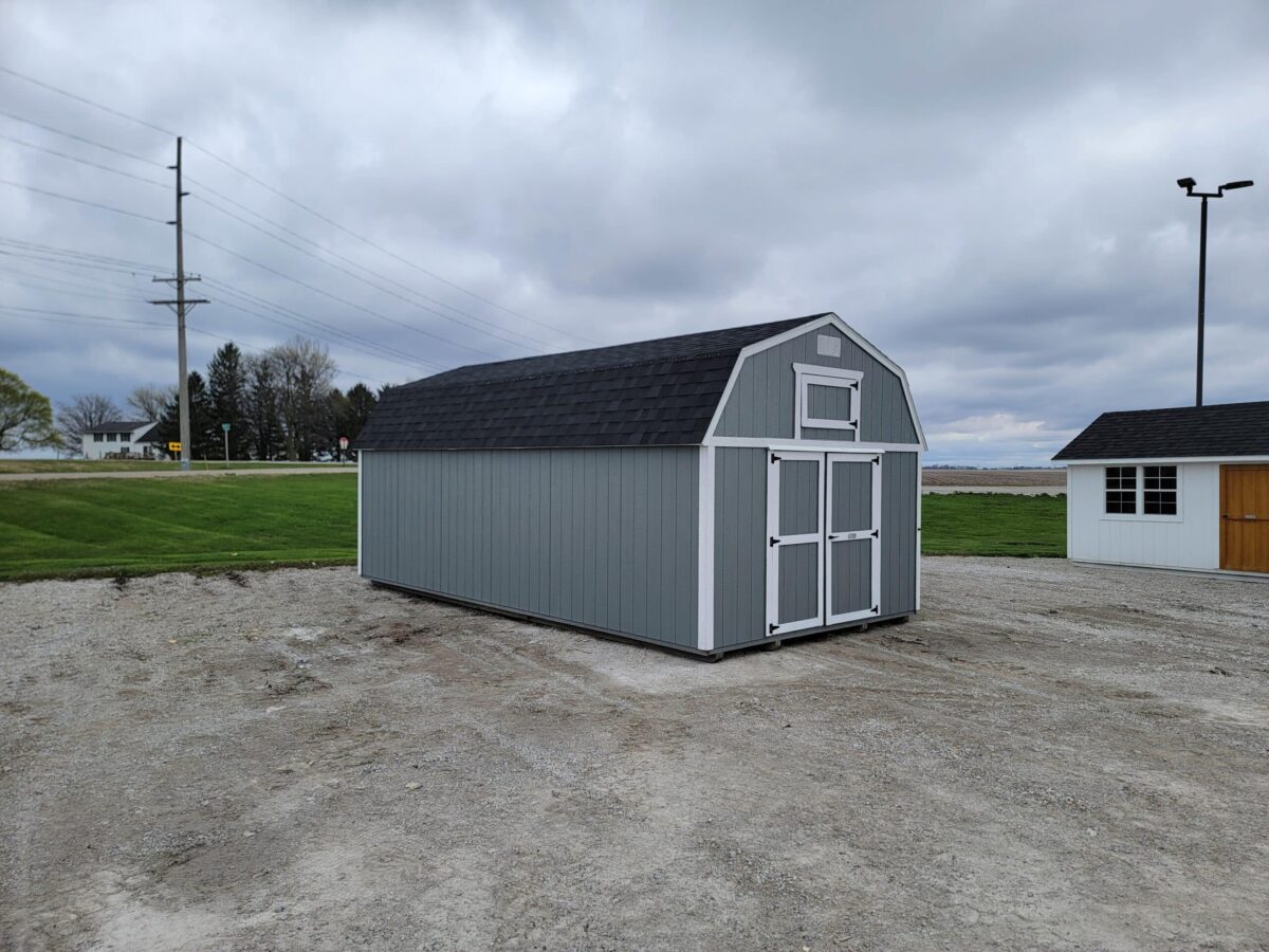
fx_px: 880
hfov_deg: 71.6
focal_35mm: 24
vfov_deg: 56.8
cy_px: 476
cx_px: 634
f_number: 1.8
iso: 16
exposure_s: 1/790
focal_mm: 6.7
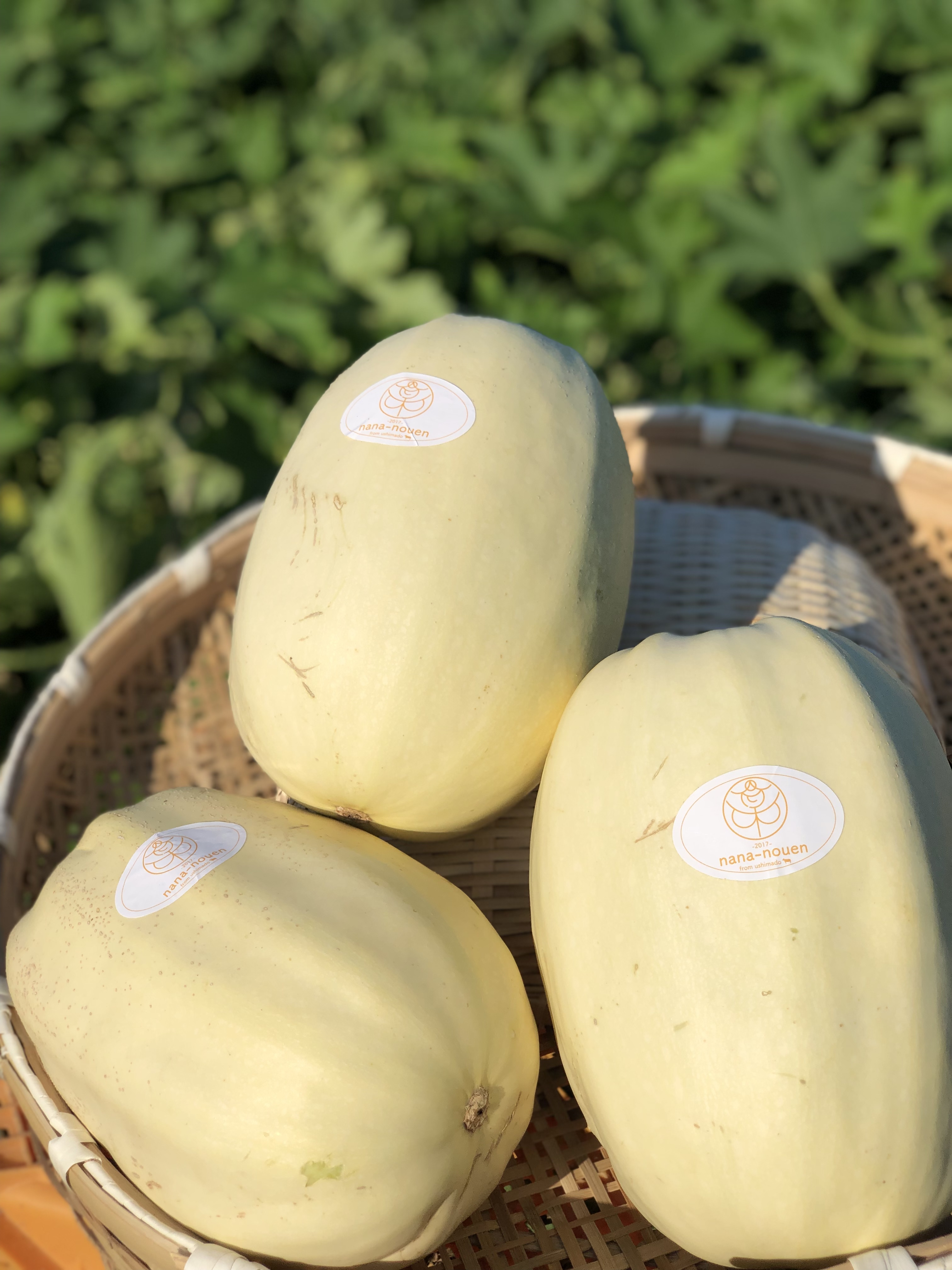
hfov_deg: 28.0
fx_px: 1907
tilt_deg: -25.5
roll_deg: +3.3
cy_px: 635
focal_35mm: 52
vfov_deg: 36.8
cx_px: 476
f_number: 2.4
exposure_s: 1/2667
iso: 16
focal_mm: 6
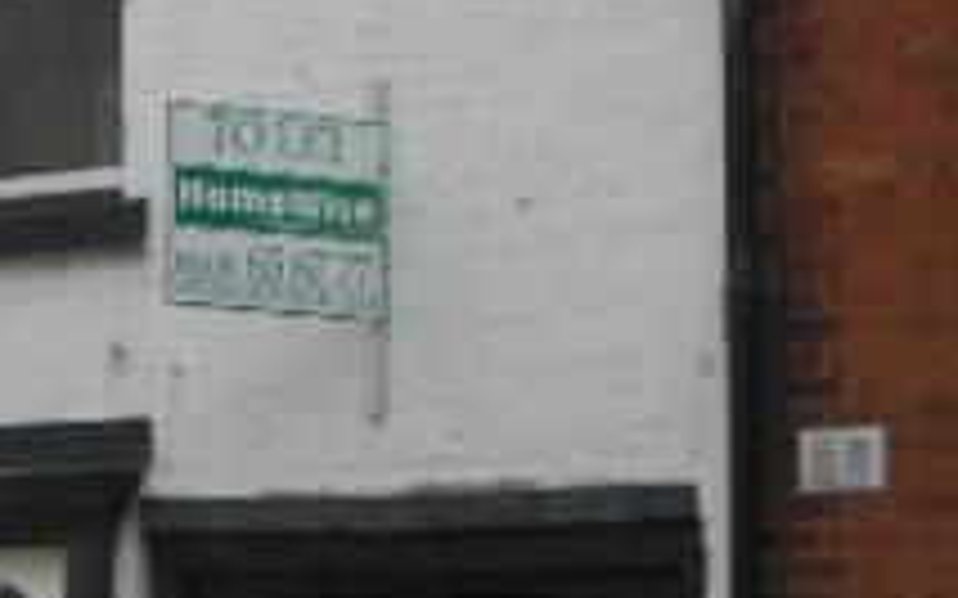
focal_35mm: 142
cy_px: 245
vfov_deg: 9.2
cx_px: -169
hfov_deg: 14.3
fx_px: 3706
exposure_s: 1/400
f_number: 4.5
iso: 80
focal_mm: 8.8
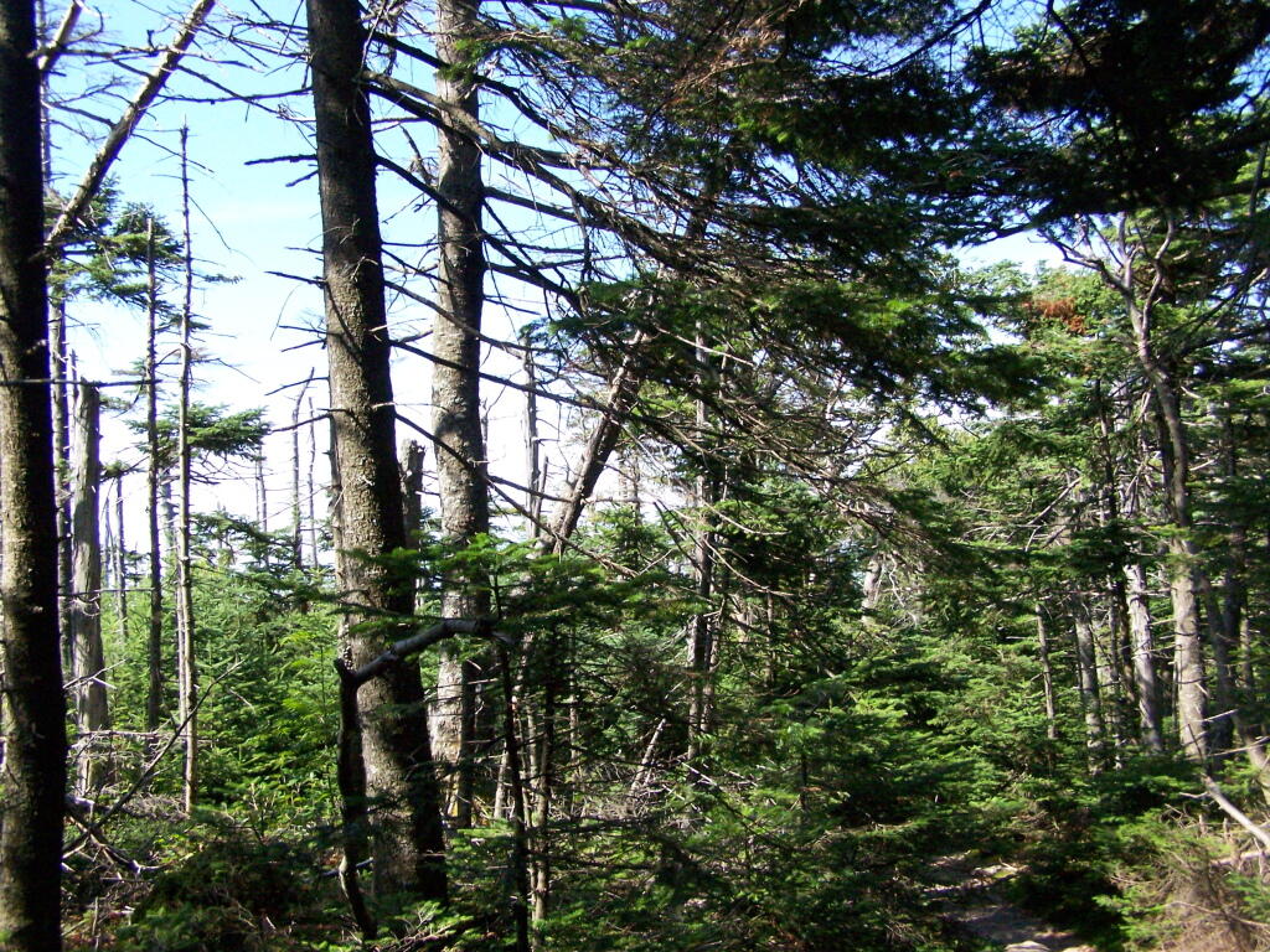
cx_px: 635
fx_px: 1394
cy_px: 476
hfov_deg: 49.0
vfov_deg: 37.7
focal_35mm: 38
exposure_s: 1/1000
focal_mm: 6.3
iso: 400
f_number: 4
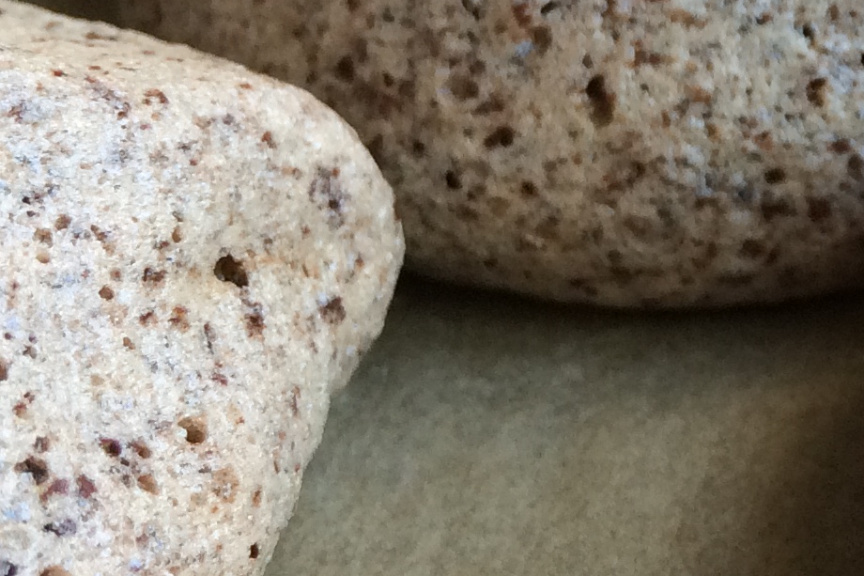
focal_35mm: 107
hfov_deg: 16.8
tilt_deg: -30.7
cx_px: 1397
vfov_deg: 12.7
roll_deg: -1.3
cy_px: 56
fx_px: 2567
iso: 64
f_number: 2.2
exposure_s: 1/120
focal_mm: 4.15
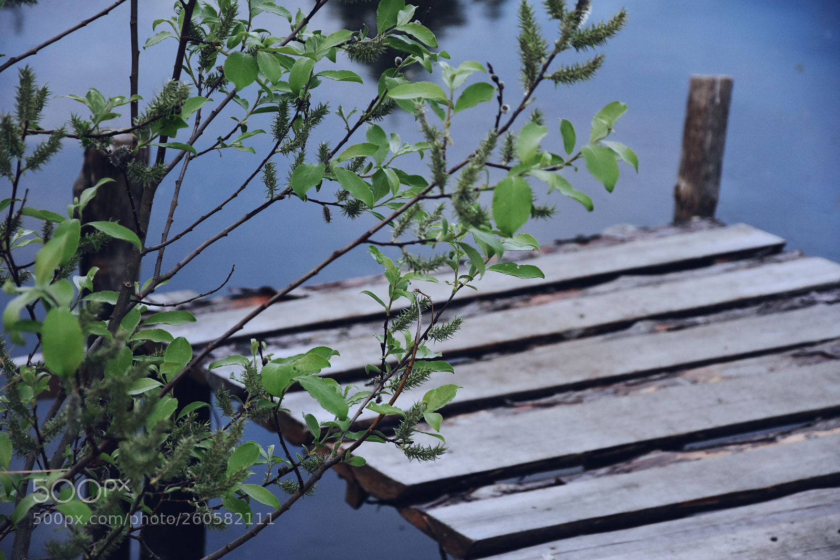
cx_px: 420
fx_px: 3149
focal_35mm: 135
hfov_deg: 15.2
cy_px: 280
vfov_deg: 10.2
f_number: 5.6
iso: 800
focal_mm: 90
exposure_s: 1/250
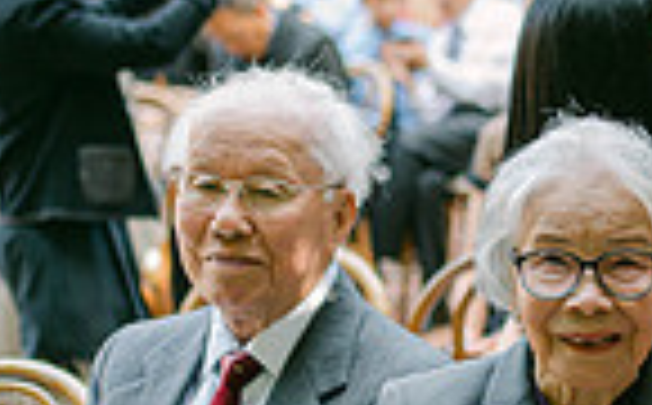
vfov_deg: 9.1
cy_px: 392
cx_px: 621
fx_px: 2536
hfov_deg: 14.5
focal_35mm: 143
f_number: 1.8
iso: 100
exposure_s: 1/160
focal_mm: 35
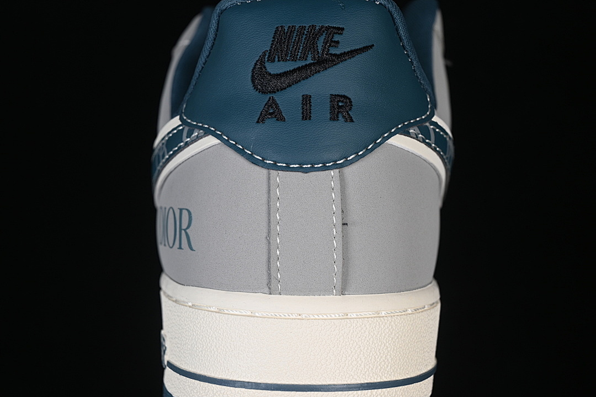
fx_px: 1242
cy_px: 198
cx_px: 298
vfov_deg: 18.2
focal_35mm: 75
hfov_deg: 27.0
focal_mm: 50
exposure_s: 1/80
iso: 160
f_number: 7.1
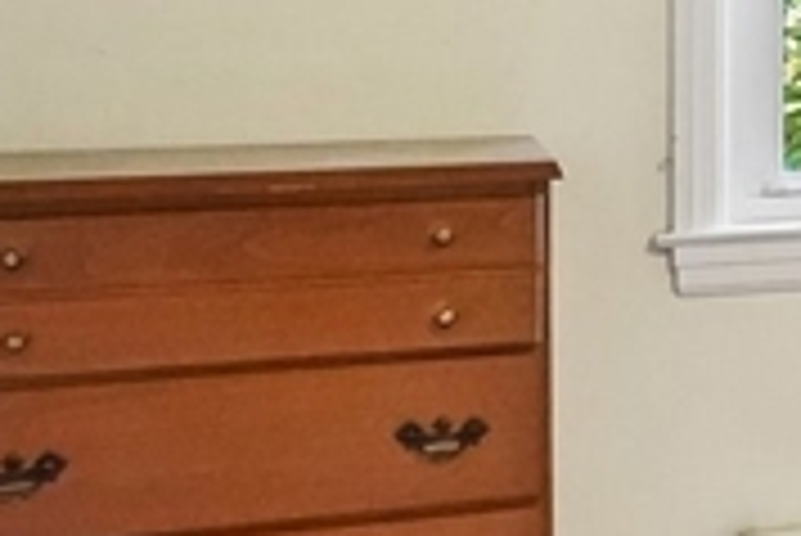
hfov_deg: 17.1
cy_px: 20
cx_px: 1534
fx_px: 2049
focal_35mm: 92
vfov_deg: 14.7
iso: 5000
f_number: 9
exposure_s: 1/30
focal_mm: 16
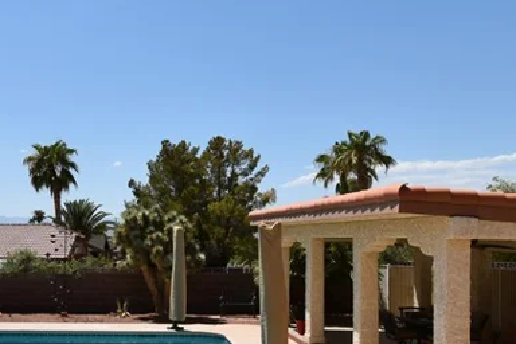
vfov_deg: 33.1
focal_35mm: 40
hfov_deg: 45.7
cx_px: 94
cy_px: 228
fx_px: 573
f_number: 11
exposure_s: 1/500
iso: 200
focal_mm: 10
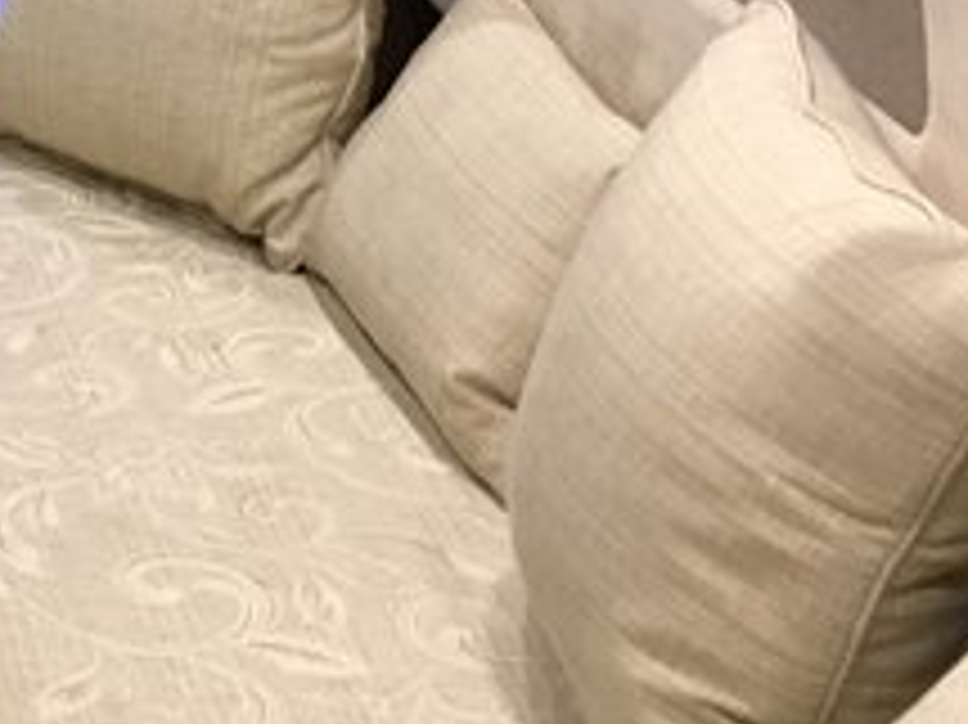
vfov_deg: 13.3
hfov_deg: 16.8
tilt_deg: -15.1
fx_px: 3018
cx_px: -410
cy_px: -189
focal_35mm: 108
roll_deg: +1.9
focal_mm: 4.15
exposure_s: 1/30
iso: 100
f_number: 2.2
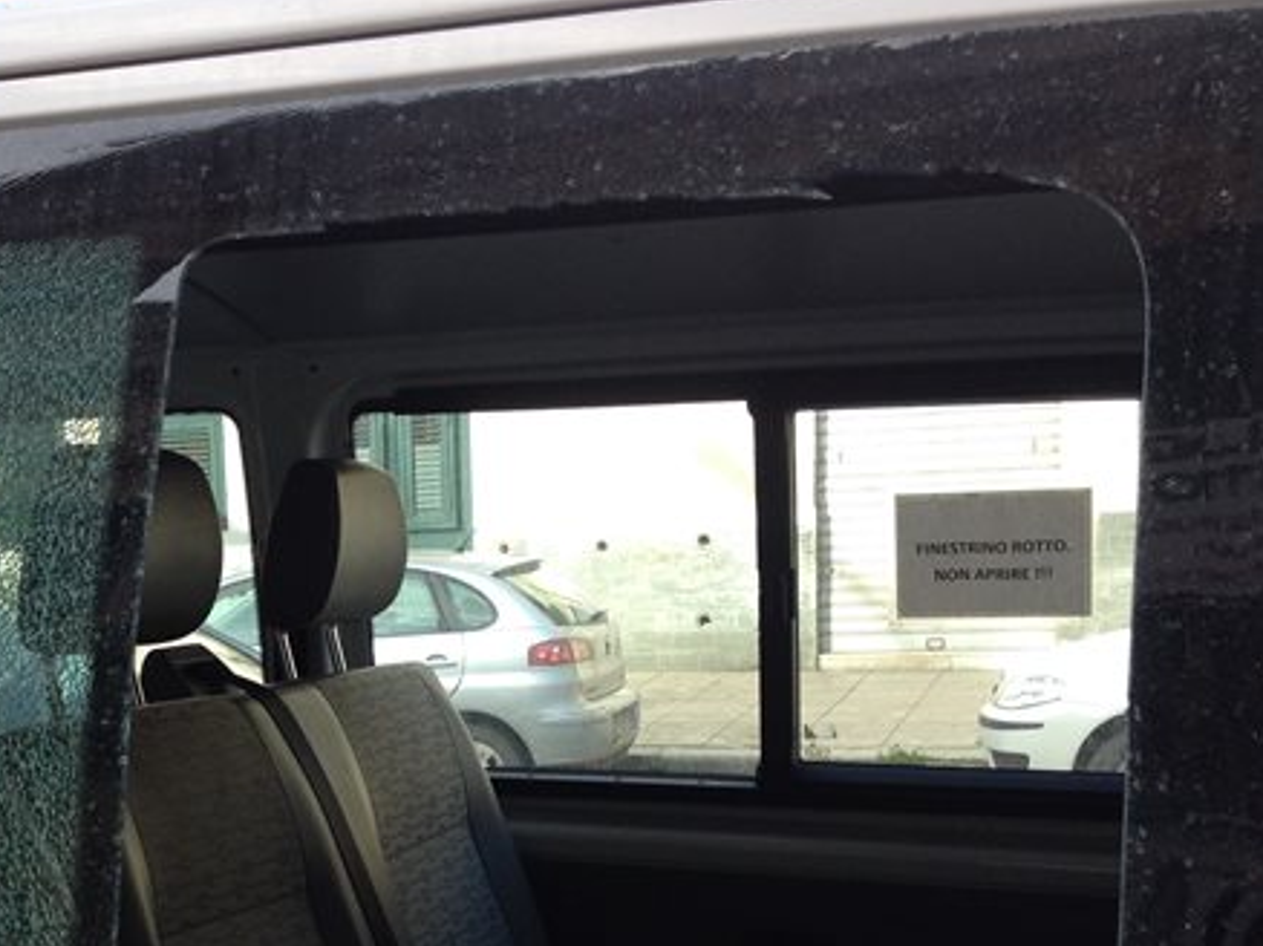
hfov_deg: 29.5
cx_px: 236
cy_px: 782
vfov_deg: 22.5
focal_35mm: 64
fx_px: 2334
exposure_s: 1/391
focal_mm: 4.28
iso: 50
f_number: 2.4
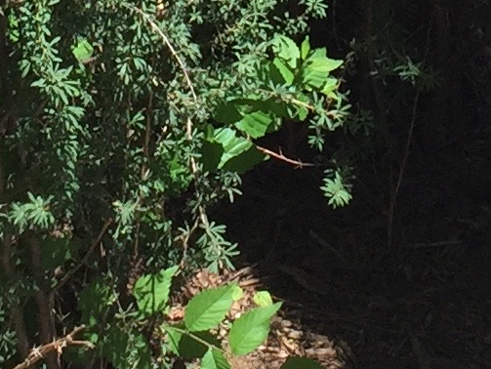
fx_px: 2669
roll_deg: +1.0
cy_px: -250
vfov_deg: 7.7
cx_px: 308
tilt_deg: -19.5
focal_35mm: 188
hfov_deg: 10.5
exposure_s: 1/898
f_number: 2.2
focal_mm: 4.15
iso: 32
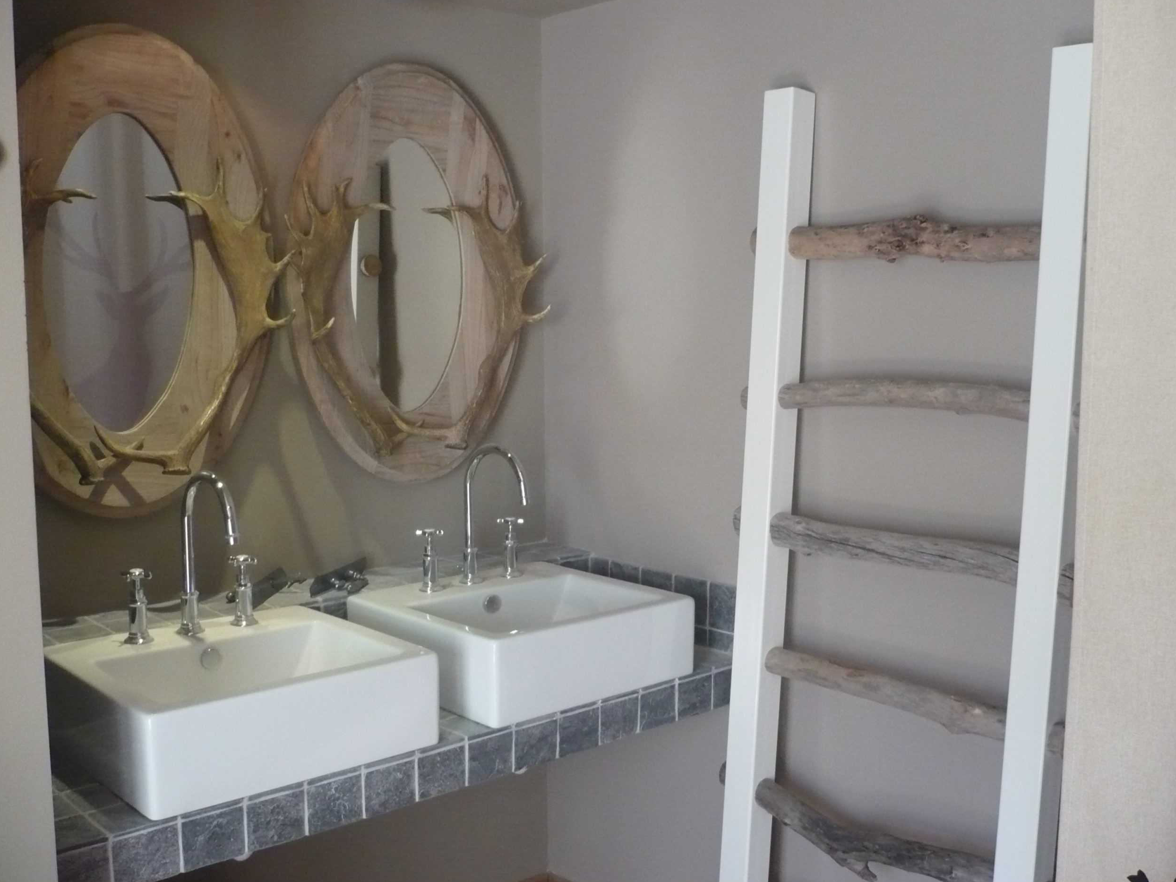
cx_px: 595
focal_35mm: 36
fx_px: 1223
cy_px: 434
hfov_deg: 51.4
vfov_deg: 39.7
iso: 400
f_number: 2.8
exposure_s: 1/125
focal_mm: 5.8
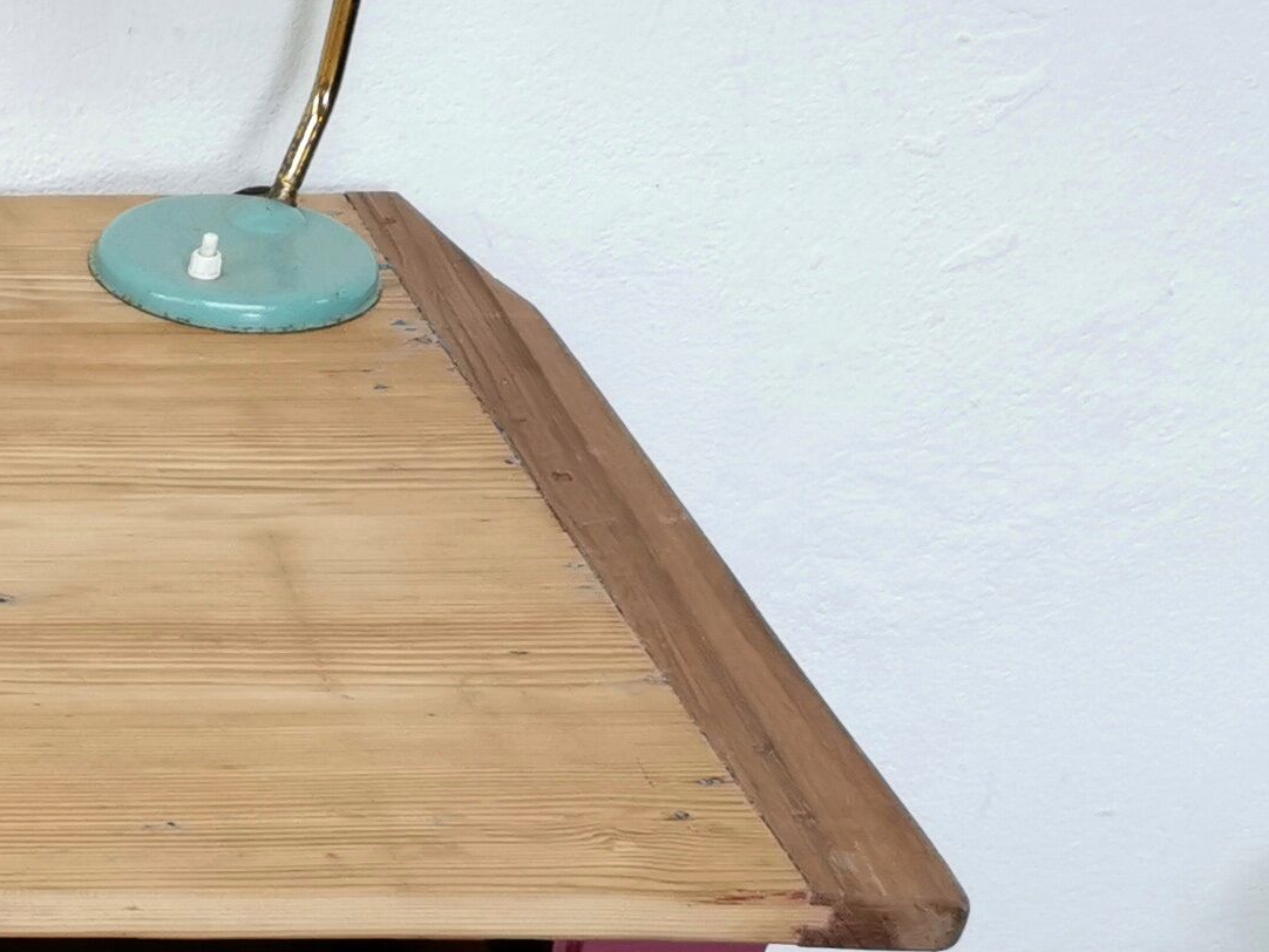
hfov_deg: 18.3
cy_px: 948
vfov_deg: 15.9
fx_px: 3337
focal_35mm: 91
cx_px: -814
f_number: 1.8
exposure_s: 1/100
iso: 160
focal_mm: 5.58
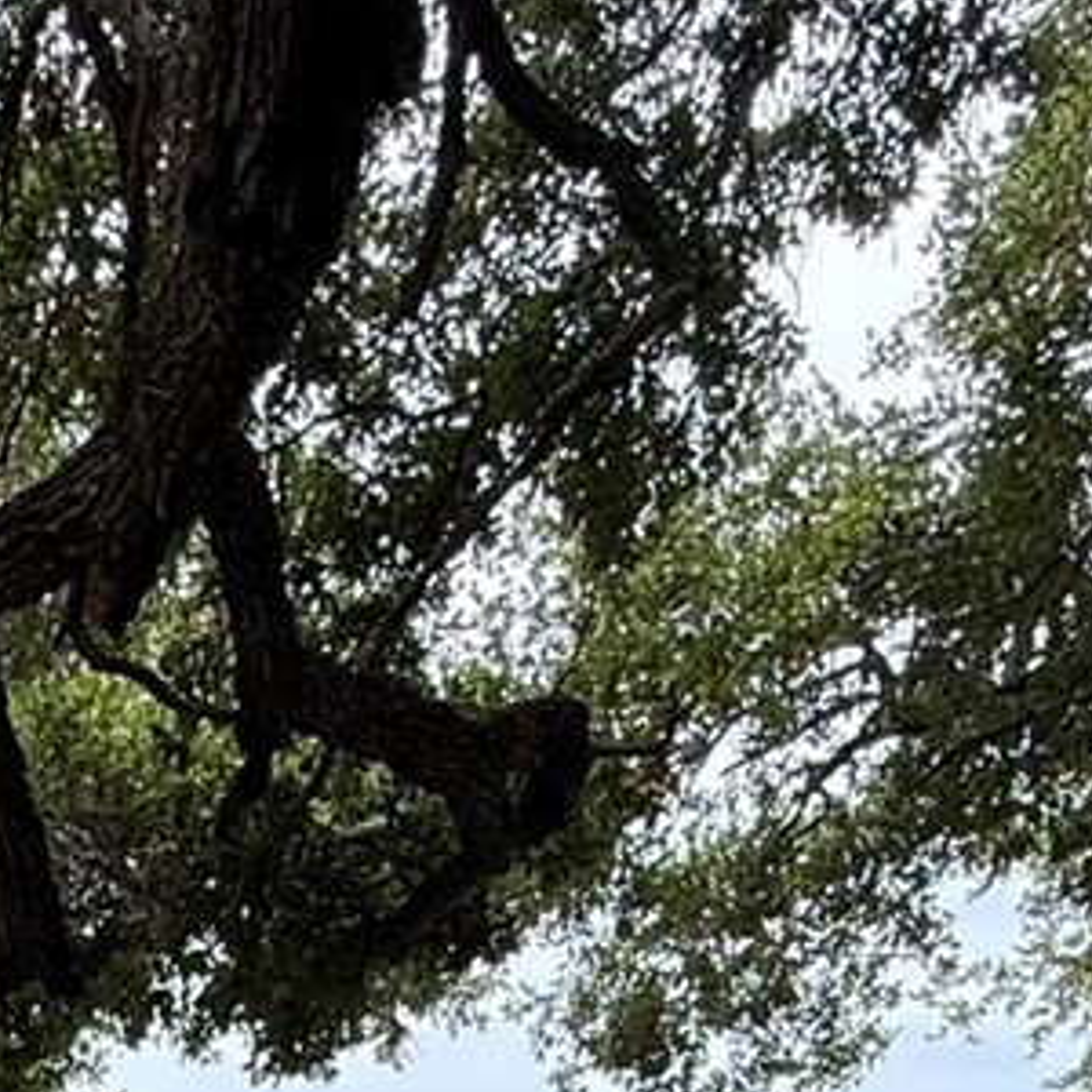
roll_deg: +0.5
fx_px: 2356
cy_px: 2078
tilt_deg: -1.7
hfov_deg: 23.8
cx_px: -222
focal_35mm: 66
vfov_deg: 18.7
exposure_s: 1/475
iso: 64
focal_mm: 2.22
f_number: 2.2
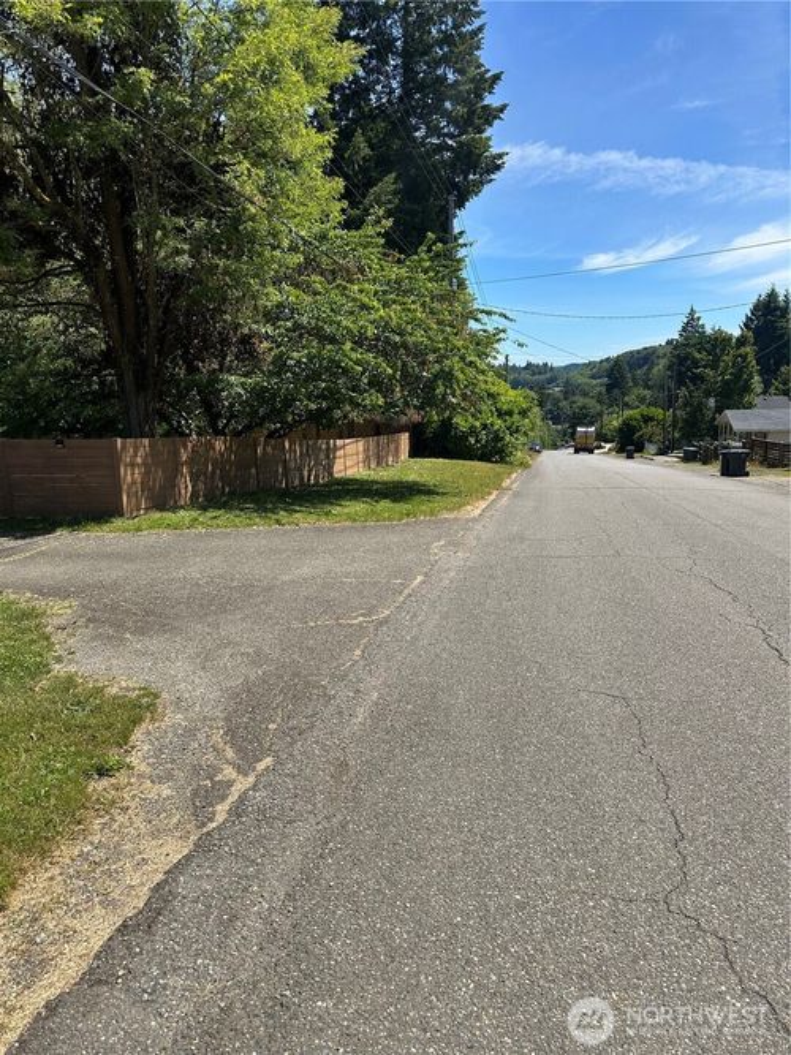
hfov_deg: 56.8
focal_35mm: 24
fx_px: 731
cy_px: 528
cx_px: 396
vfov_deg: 71.6
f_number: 1.78
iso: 80
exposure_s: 1/3597
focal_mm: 6.86
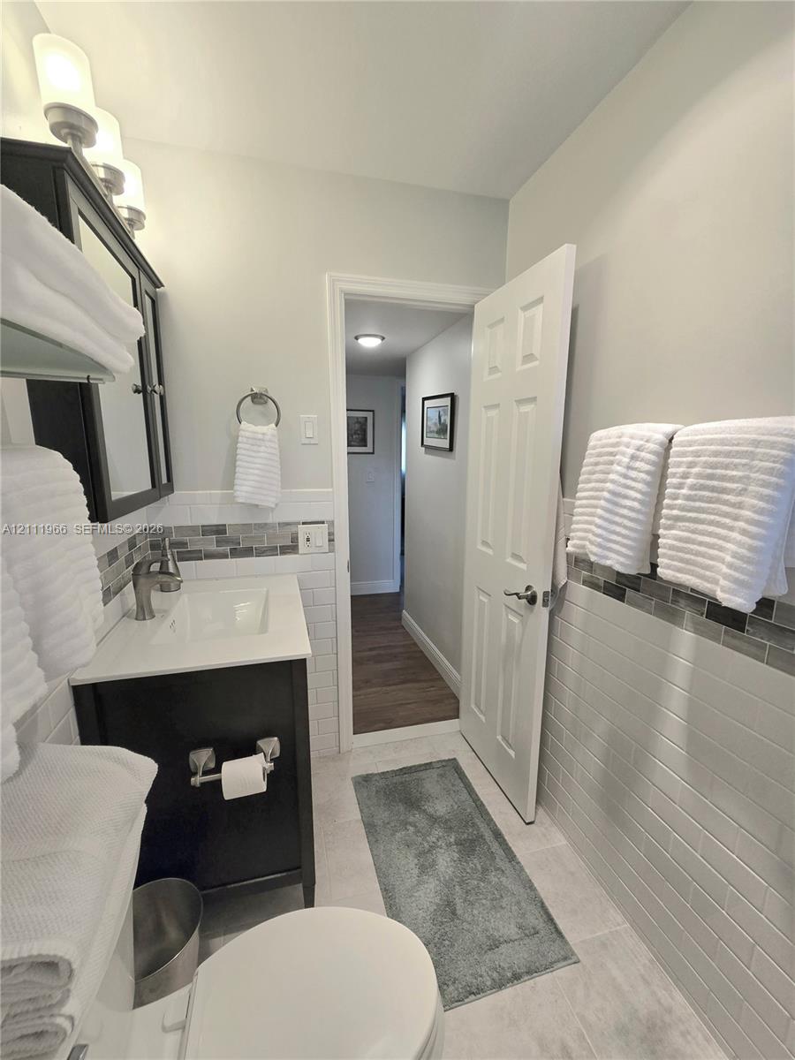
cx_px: 398
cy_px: 530
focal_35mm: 13
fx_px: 398
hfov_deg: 89.9
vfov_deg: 106.2
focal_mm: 2.2
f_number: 2.2
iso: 64
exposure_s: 1/120
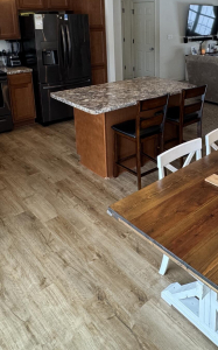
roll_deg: -0.6
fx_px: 314
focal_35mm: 33
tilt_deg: -13.8
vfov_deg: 55.5
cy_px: 90
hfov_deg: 37.0
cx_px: 173
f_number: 2.2
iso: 250
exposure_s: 1/120
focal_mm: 2.22
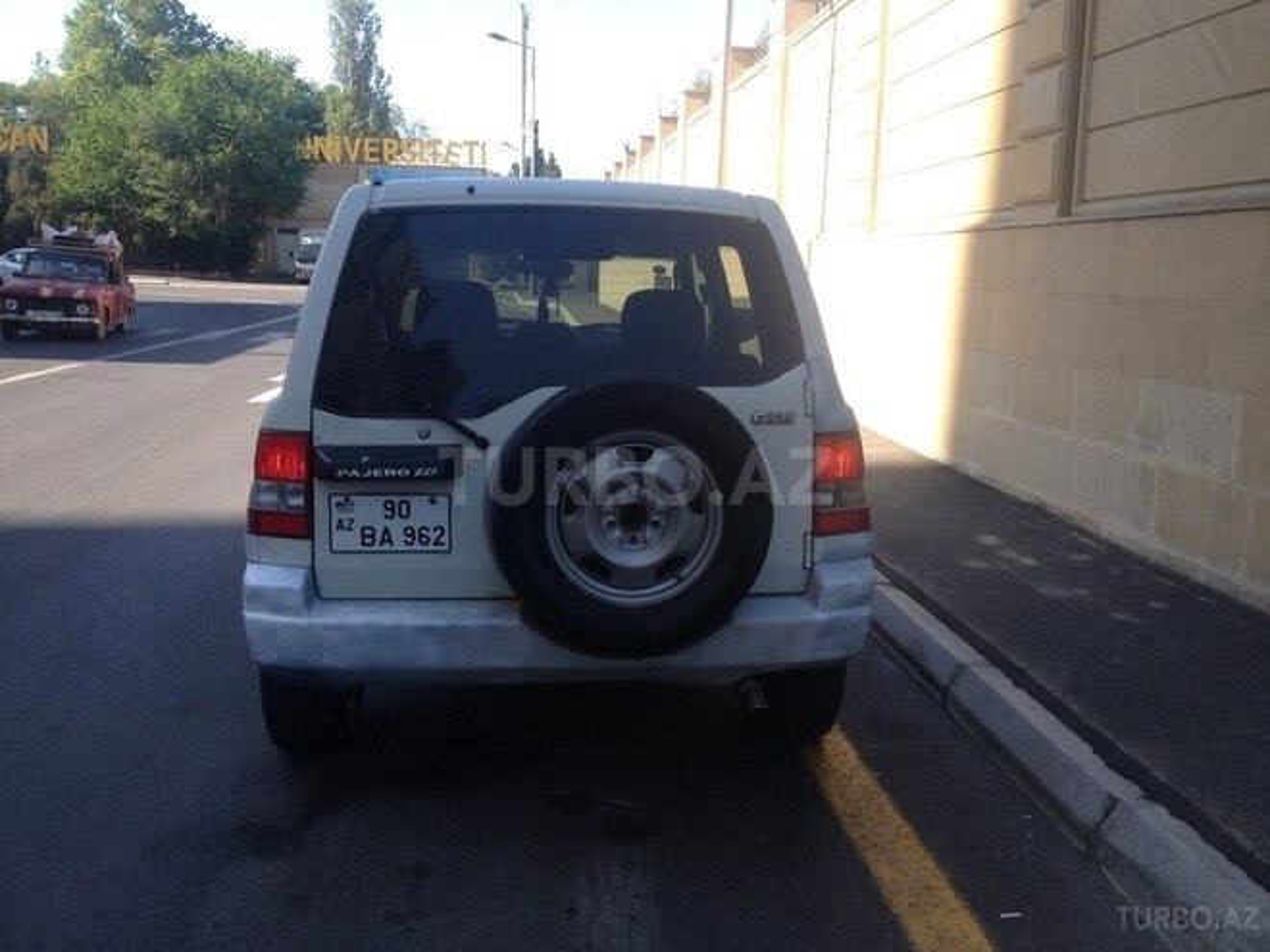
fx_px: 1284
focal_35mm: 35
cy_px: 476
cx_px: 635
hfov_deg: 52.6
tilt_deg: -12.6
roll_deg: -1.7
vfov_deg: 40.7
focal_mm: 4.28
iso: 50
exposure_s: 1/488
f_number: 2.4
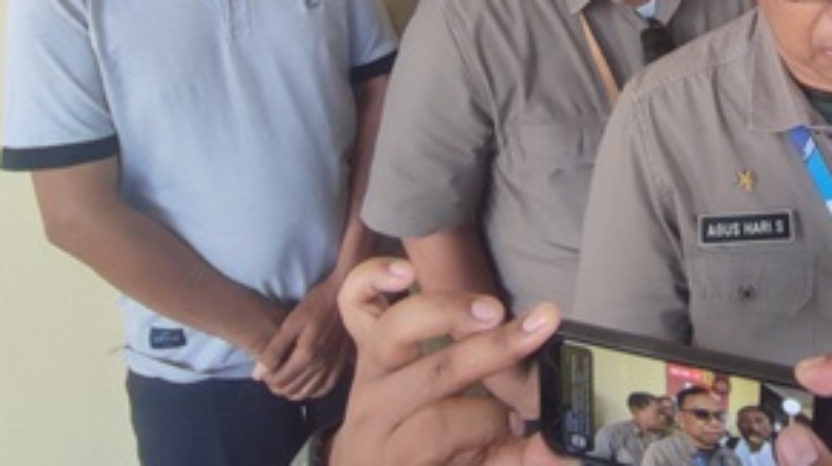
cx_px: 752
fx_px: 926
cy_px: -202
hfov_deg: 44.0
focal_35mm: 42
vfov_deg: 23.5
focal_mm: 1.65
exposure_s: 1/100
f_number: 2.2
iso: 120
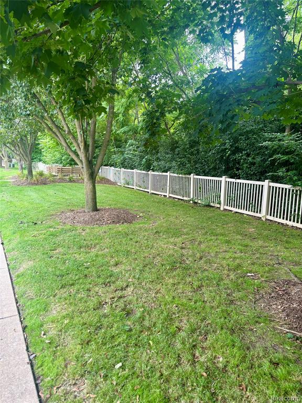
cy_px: 202
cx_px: 151
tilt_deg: -8.0
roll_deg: -0.4
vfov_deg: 67.3
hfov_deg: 53.1
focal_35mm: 26
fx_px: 302
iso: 80
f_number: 1.6
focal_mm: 5.96
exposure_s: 1/121
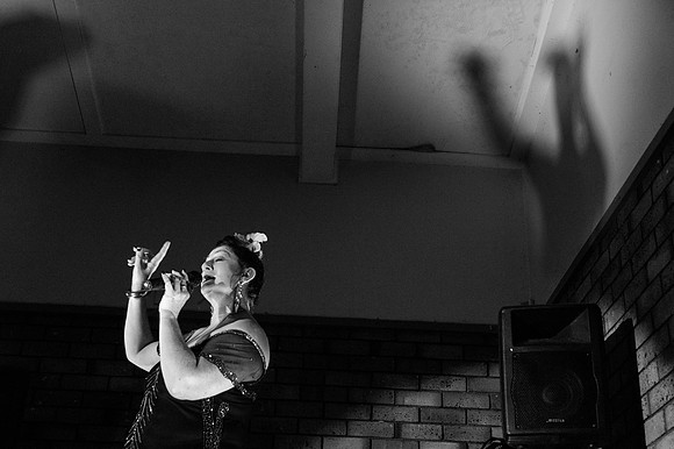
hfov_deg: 40.4
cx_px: 337
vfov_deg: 27.5
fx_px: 917
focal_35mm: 49
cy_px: 224
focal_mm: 32.5
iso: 6400
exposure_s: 1/100
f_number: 3.5
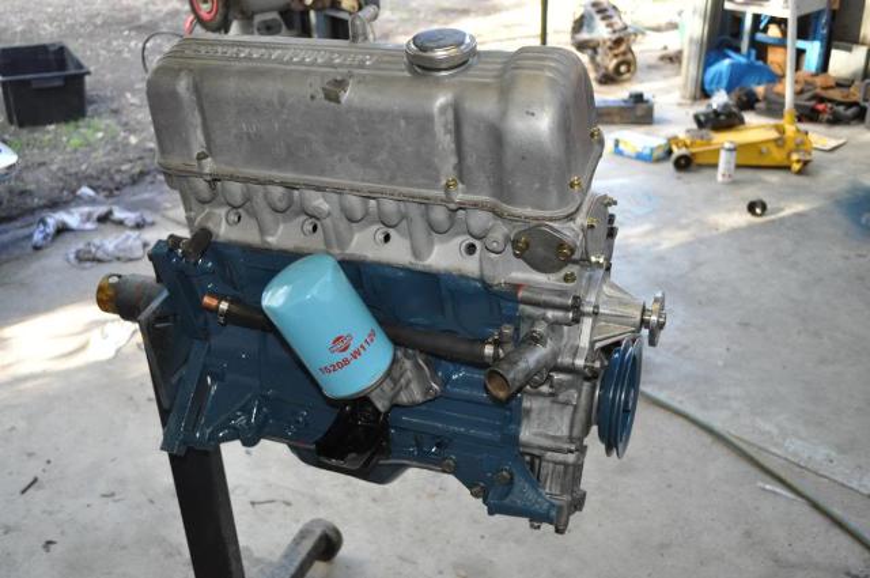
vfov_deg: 34.1
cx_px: 435
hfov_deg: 49.6
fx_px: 941
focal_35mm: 39
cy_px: 289
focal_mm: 26
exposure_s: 1/100
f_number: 4.2
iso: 800
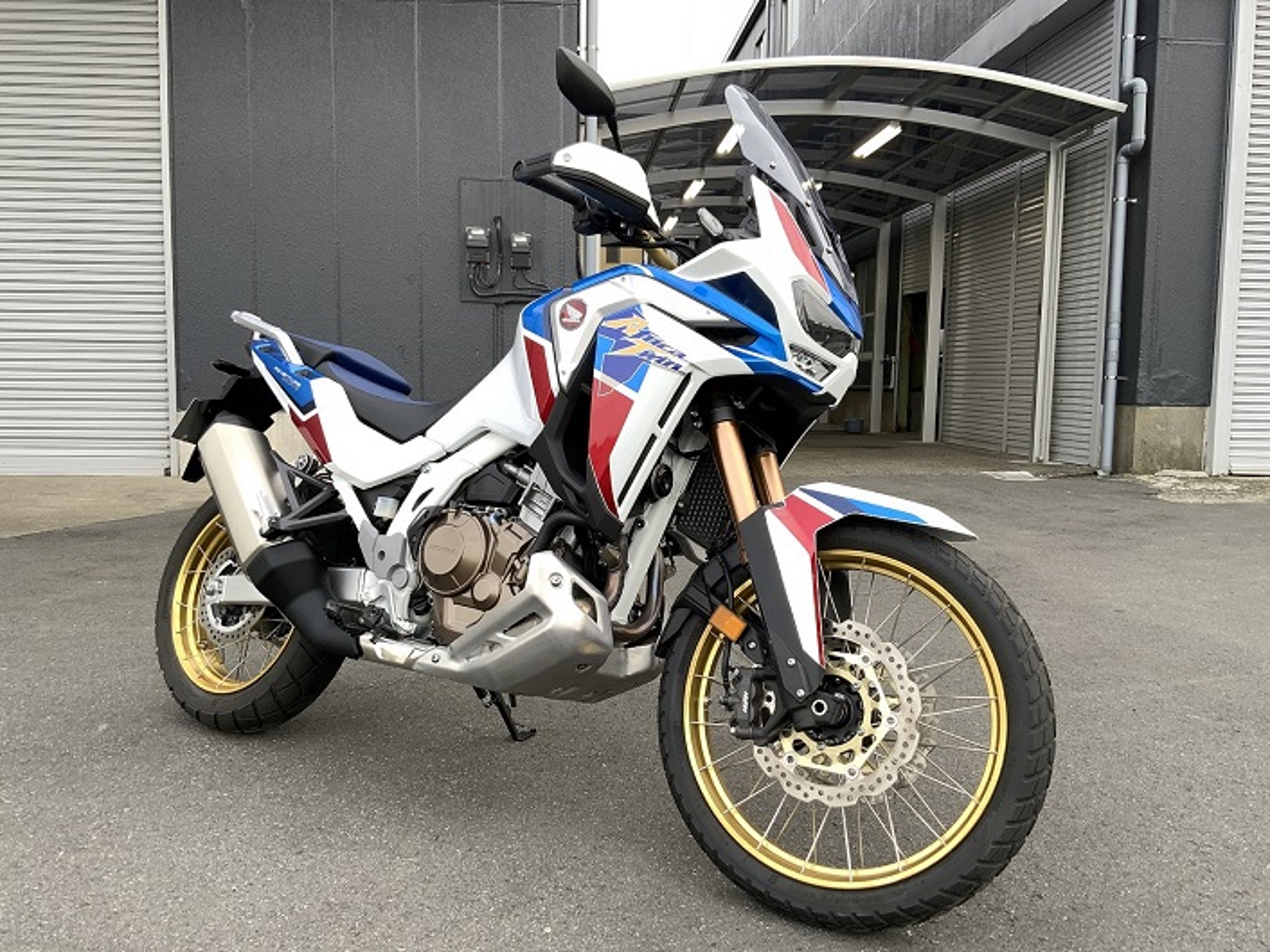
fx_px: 1064
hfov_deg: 61.7
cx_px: 635
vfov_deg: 48.2
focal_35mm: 29
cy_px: 476
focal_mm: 3
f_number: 1.8
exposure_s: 1/122
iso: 25
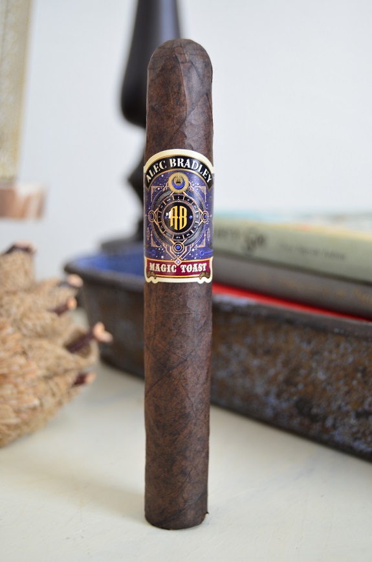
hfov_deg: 28.0
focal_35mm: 48
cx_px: 186
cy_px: 281
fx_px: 747
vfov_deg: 41.2
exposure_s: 1/30
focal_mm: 32
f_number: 5
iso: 450
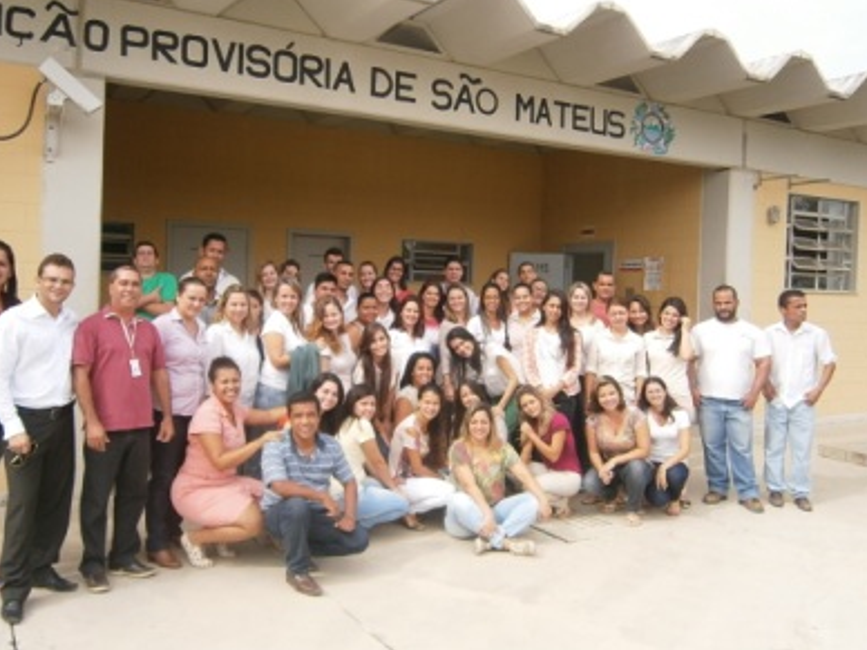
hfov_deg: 59.8
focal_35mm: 30
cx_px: 380
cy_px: 317
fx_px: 751
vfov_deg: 46.8
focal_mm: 4.7
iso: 80
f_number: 2.8
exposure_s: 1/500
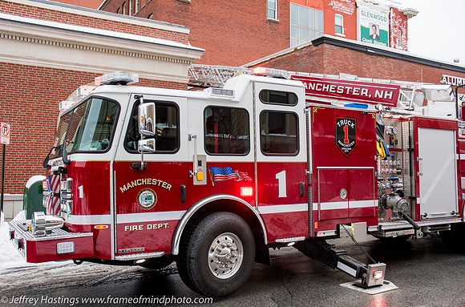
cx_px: 231
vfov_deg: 36.1
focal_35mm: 37
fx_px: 472
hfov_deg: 52.5
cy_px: 155
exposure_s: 1/500
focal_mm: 24
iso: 1000
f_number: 7.1
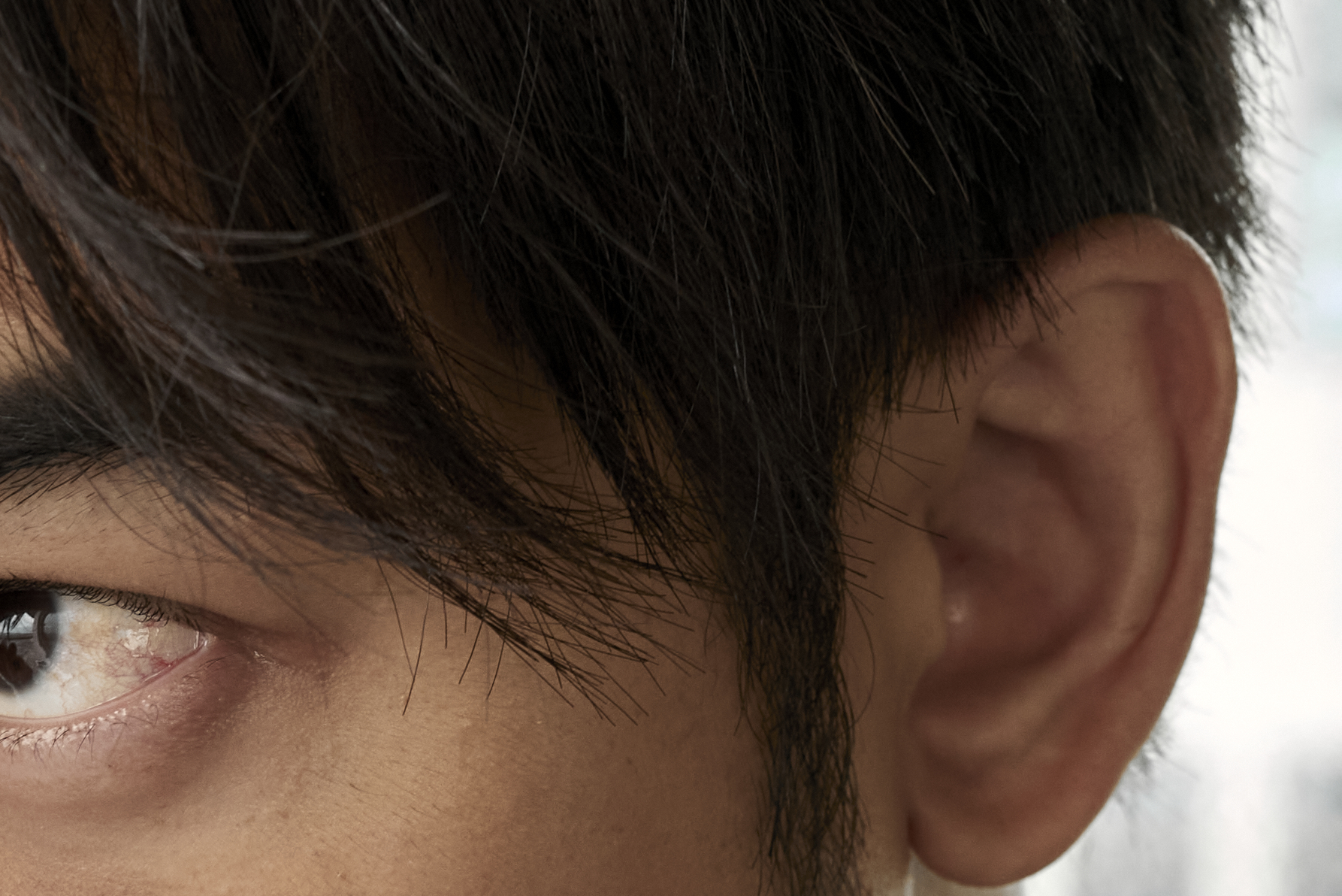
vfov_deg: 6.6
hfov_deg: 9.9
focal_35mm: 206
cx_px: -92
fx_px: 7681
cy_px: 1068
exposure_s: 1/200
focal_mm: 50
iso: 800
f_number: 7.1
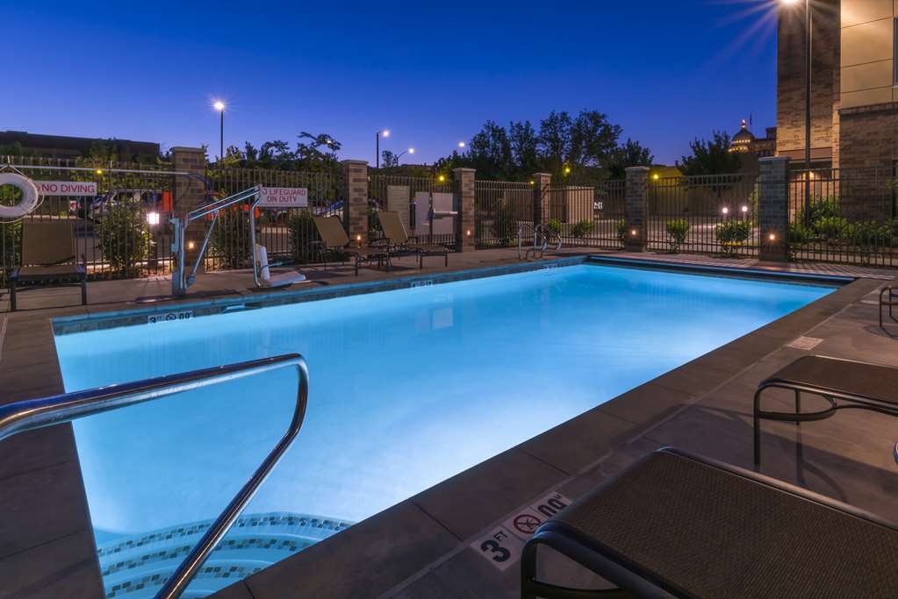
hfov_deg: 86.9
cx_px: 449
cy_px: 300
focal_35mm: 19
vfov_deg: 64.6
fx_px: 474
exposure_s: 10
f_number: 25
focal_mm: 19
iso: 100
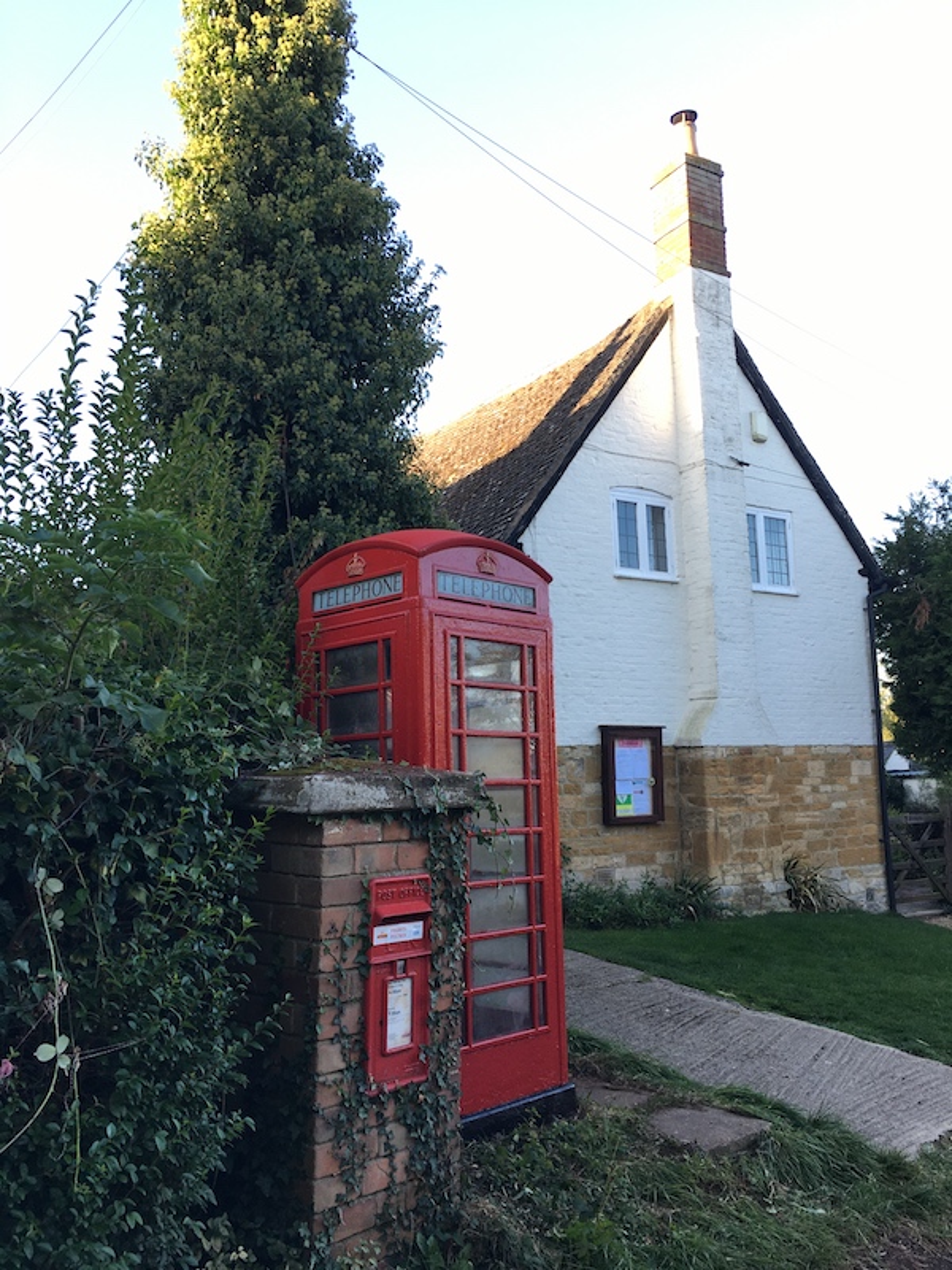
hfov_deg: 48.2
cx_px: 476
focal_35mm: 29
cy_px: 635
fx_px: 1063
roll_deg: +1.3
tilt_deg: +8.1
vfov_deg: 61.7
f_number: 2.2
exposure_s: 1/100
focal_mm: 4.15
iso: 25
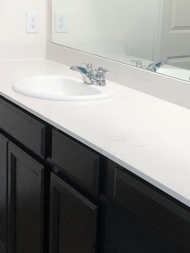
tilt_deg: -12.2
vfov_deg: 28.8
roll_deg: -4.1
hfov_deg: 21.8
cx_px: 136
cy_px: 90
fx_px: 490
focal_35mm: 67
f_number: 1.8
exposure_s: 1/30
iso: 32
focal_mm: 3.99
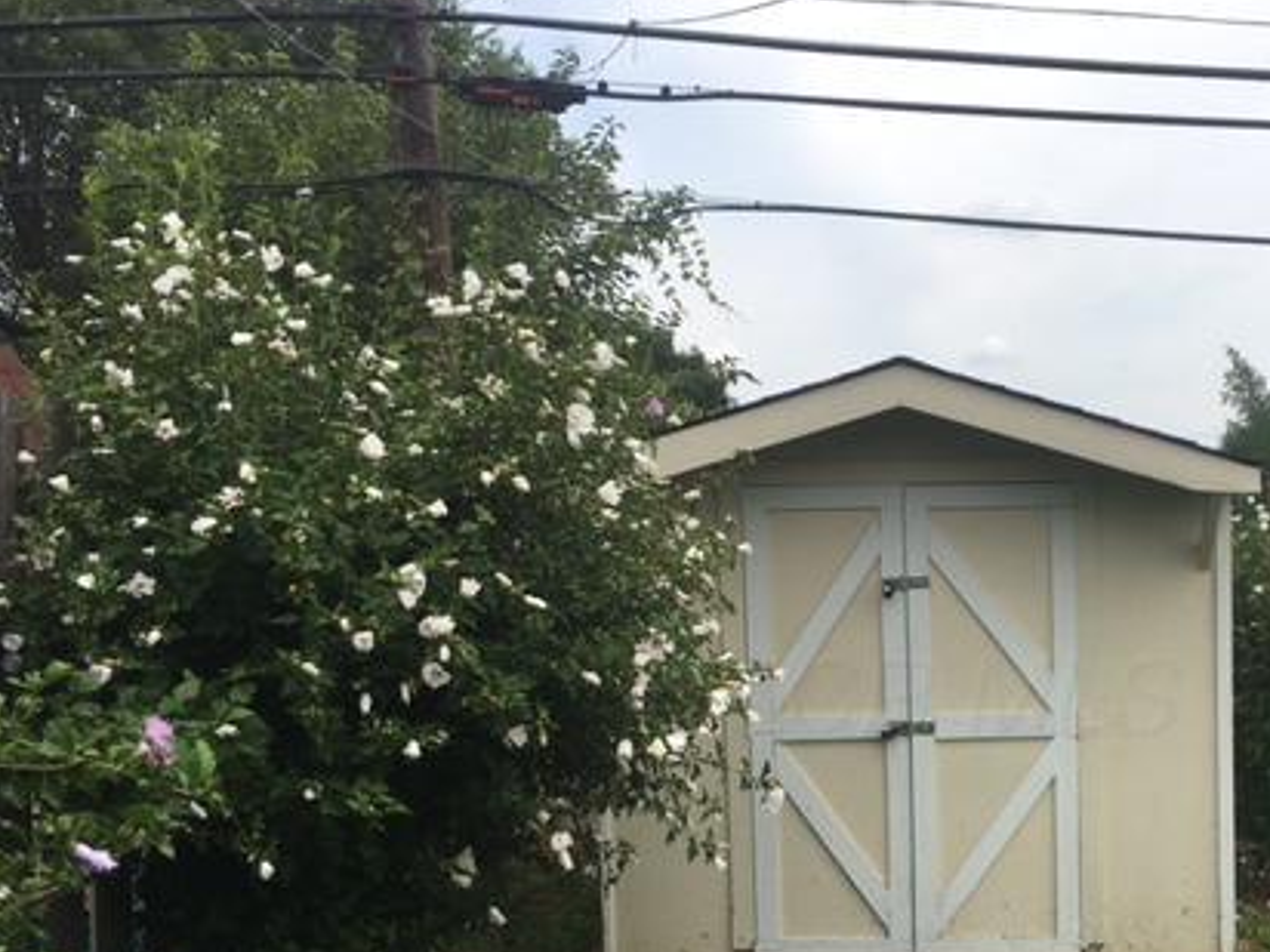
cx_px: 980
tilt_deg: -5.7
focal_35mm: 45
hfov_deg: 40.7
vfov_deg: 31.7
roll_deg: +0.2
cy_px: 693
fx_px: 1651
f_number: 2.2
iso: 25
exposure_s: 1/1832
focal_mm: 4.15
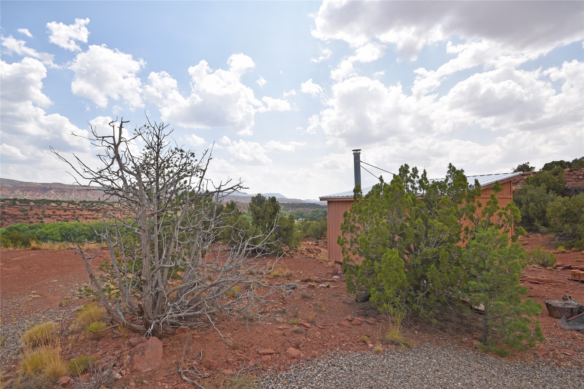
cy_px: 194
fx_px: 268
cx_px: 292
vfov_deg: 72.0
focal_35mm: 16
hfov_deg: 95.0
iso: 100
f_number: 10
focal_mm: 11
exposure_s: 1/200
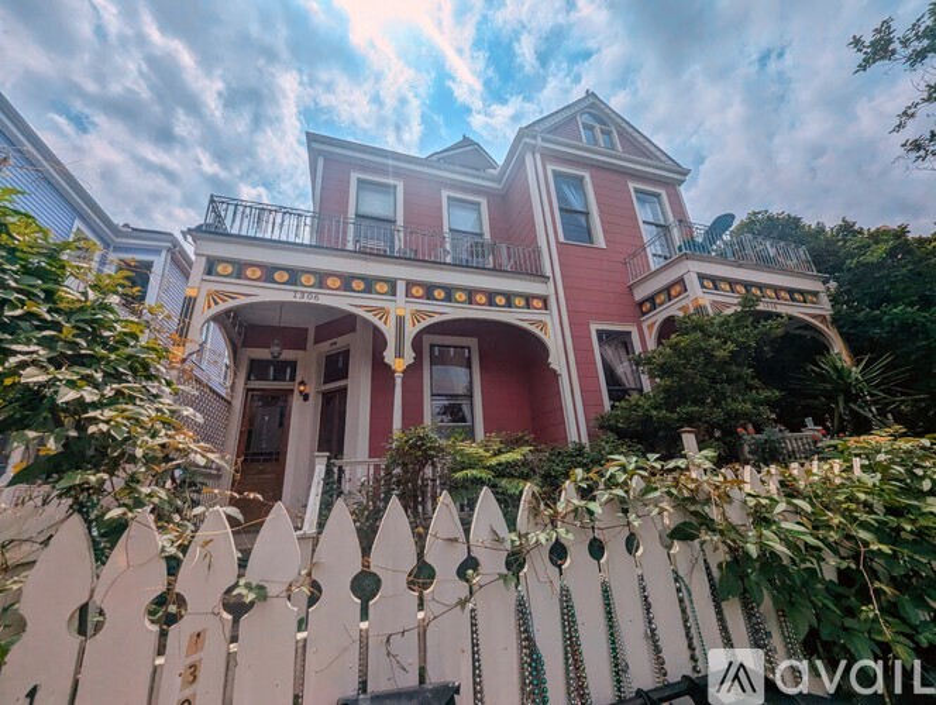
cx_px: 468
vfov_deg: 90.1
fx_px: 352
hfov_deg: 106.1
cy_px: 352
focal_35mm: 13
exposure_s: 1/8475
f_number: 2.2
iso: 49
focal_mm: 1.95
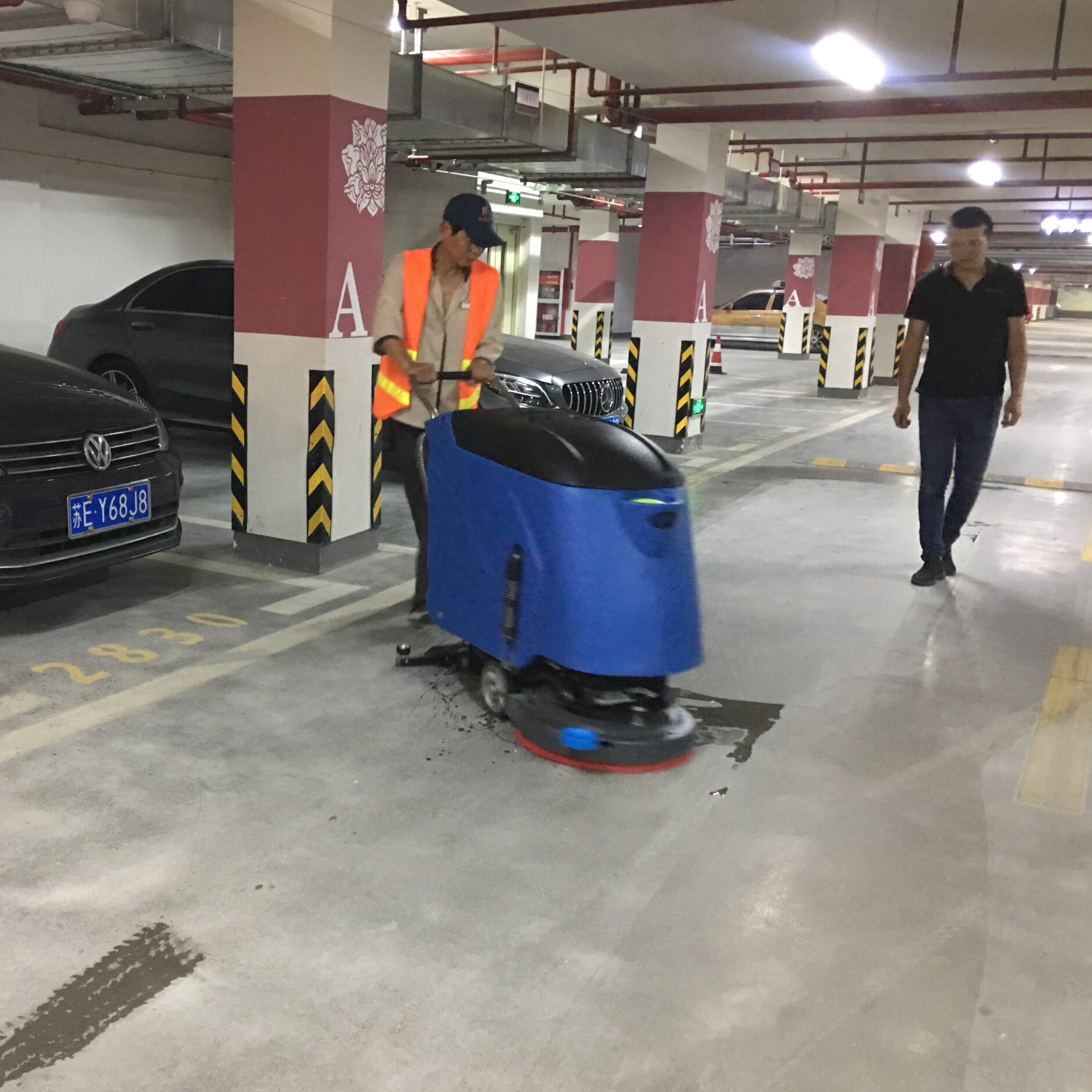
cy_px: 547
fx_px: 1249
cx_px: 409
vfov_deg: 47.2
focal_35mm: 35
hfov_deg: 46.8
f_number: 2.2
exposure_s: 1/4
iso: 125
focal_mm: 4.15
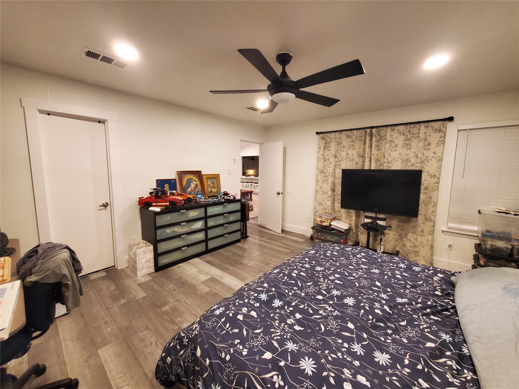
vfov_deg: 89.9
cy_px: 194
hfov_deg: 106.2
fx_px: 195
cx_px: 260
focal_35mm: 13
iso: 640
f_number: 2.2
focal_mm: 1.8
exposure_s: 1/30
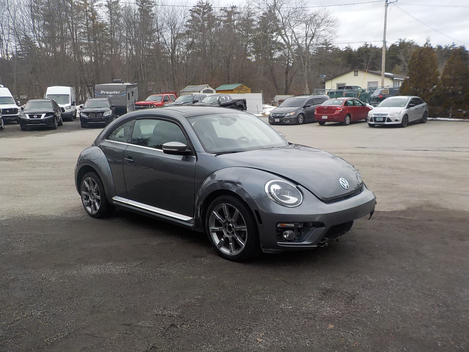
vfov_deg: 46.8
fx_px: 406
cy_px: 176
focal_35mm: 30
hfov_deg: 60.0
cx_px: 234
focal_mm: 4.1
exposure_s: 1/160
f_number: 3.3
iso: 125
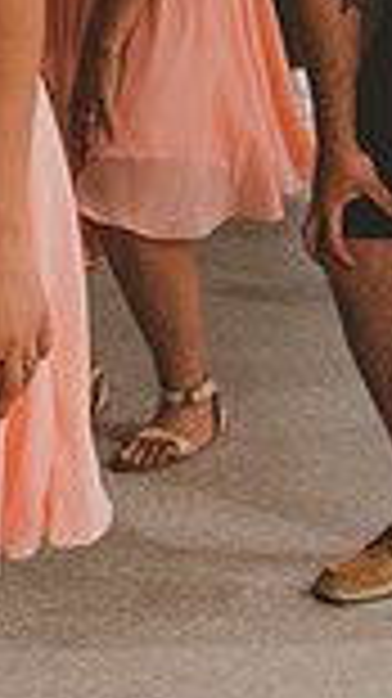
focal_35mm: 148
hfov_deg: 8.1
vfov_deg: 14.4
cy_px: 85
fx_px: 2739
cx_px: 524
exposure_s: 1/125
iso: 2500
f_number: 2.8
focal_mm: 29
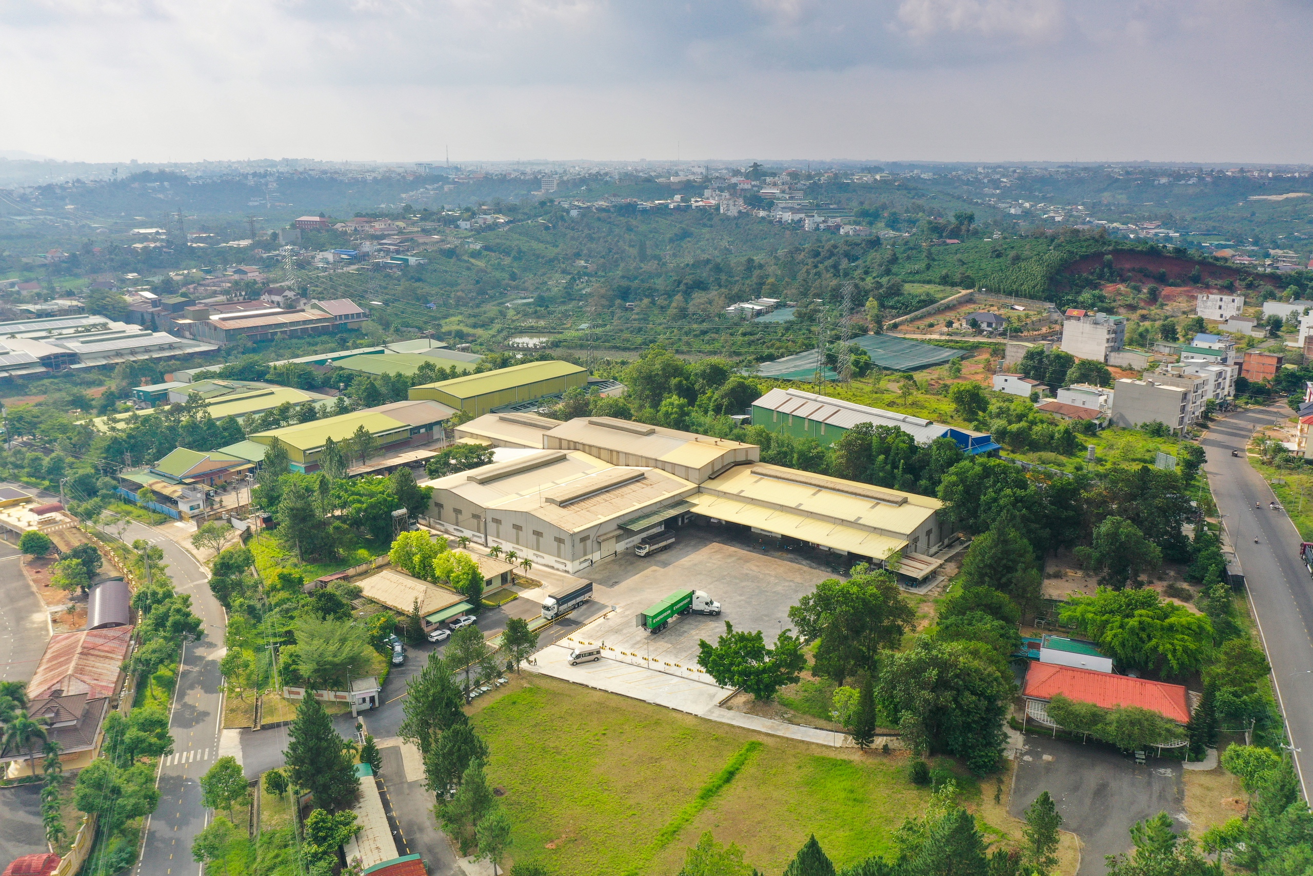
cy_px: 438
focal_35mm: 28
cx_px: 656
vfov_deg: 46.4
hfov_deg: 65.5
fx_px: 1021
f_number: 5
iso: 100
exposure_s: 1/240
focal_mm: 10.26
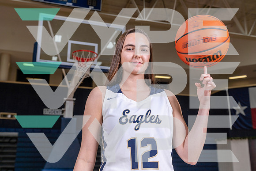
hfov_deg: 49.5
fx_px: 277
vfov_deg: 34.2
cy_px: 86
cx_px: 128
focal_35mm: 39
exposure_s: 1/125
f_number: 5.6
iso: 100
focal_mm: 39
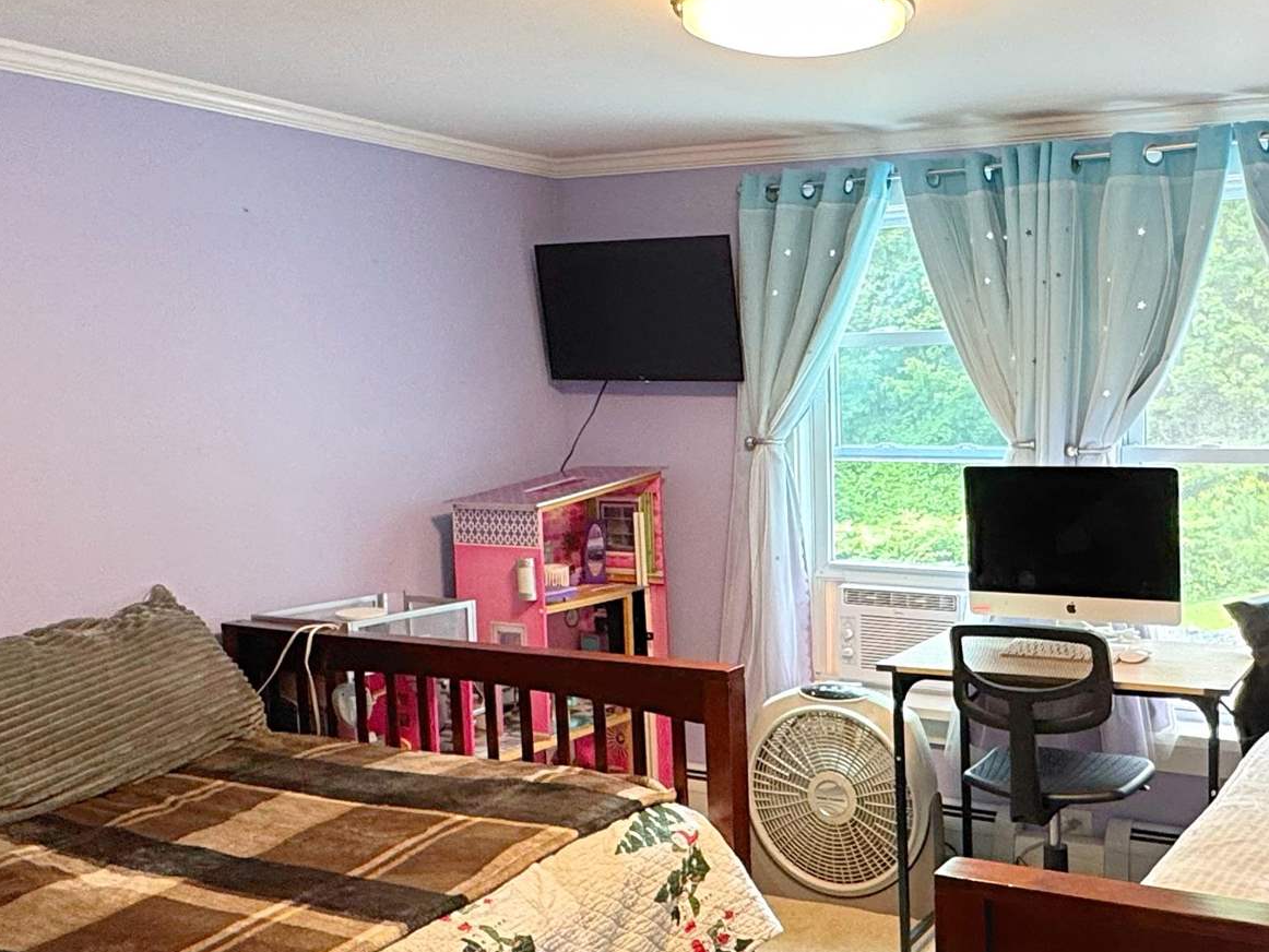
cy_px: 514
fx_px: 1357
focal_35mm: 37
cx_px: 816
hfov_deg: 49.5
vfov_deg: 38.7
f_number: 2.2
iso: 160
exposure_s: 1/60
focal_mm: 2.22
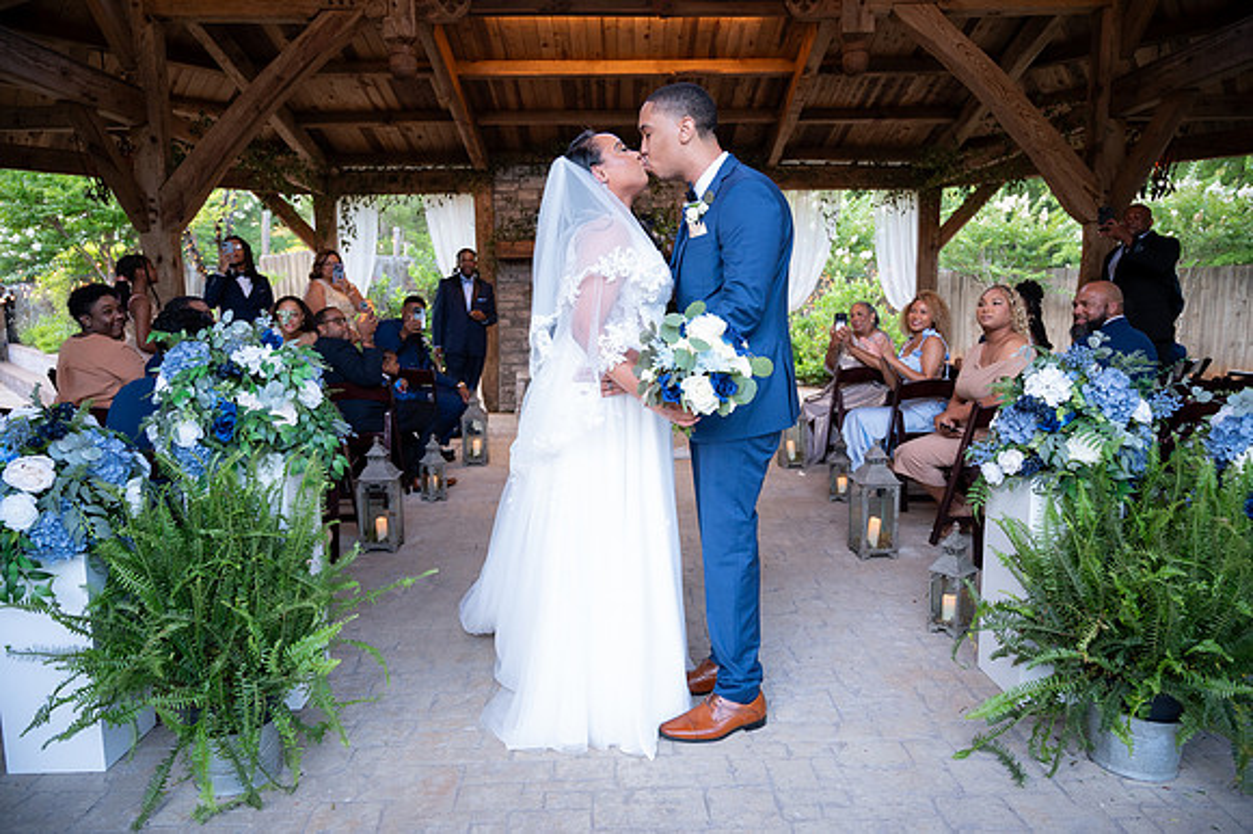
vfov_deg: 52.9
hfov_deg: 73.5
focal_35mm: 24
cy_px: 417
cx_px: 626
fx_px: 839
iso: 1600
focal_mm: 24
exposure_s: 1/125
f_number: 4
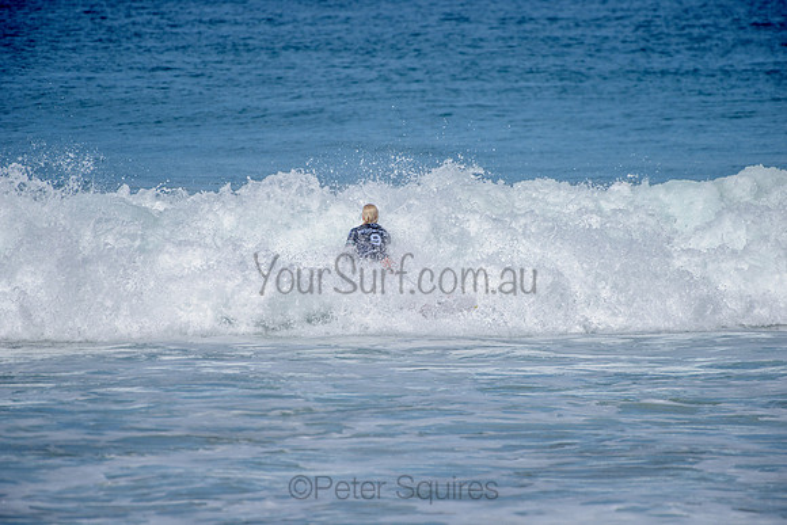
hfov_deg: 4.1
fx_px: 10933
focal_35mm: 500
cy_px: 262
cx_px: 394
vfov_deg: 2.8
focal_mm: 500
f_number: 6.3
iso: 250
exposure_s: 1/2500
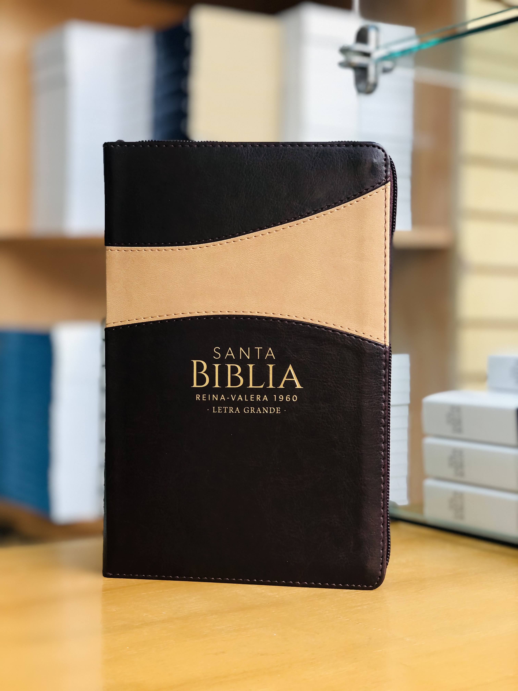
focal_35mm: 57
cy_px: 346
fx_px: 1137
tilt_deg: +0.7
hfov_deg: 25.7
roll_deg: -1.3
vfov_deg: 33.8
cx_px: 259
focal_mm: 6.6
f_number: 2.8
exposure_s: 1/30
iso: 20
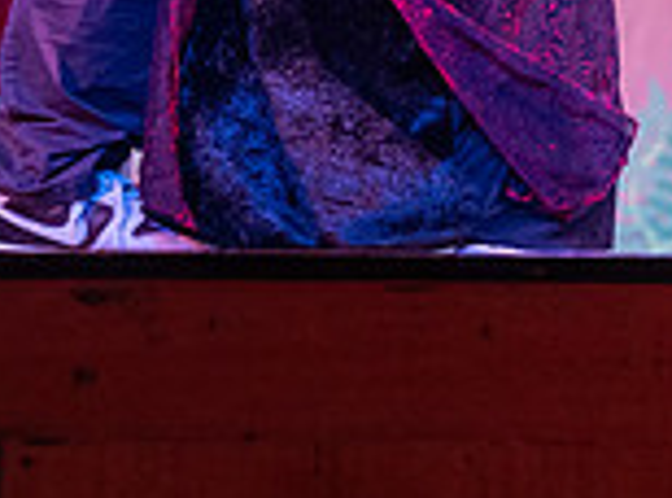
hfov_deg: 3.6
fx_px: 10569
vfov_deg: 2.7
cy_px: -490
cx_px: 245
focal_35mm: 547
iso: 720
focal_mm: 120
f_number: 2.8
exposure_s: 1/320
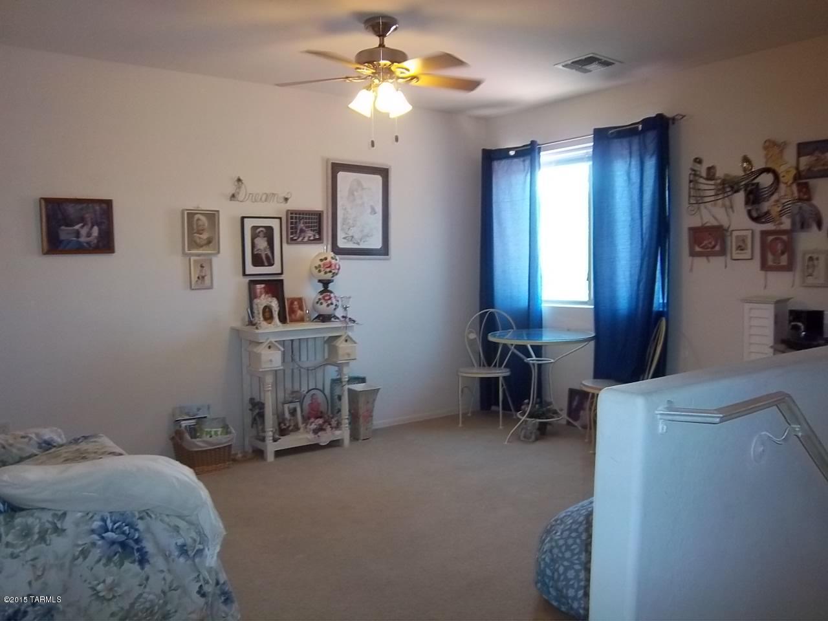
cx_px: 414
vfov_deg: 49.7
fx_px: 670
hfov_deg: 63.4
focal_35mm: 28
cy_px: 310
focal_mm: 5.05
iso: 160
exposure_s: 1/50
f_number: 3.5
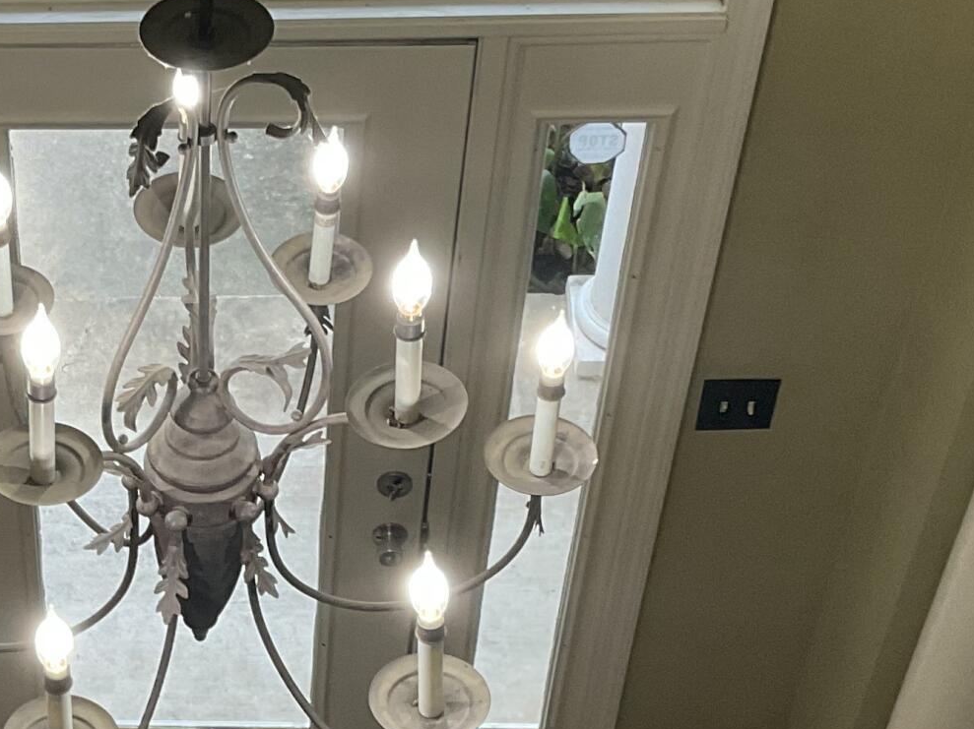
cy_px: 638
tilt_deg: -51.4
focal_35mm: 88
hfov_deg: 21.6
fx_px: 2475
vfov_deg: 16.6
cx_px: 46
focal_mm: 3
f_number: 1.8
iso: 64
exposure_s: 1/60
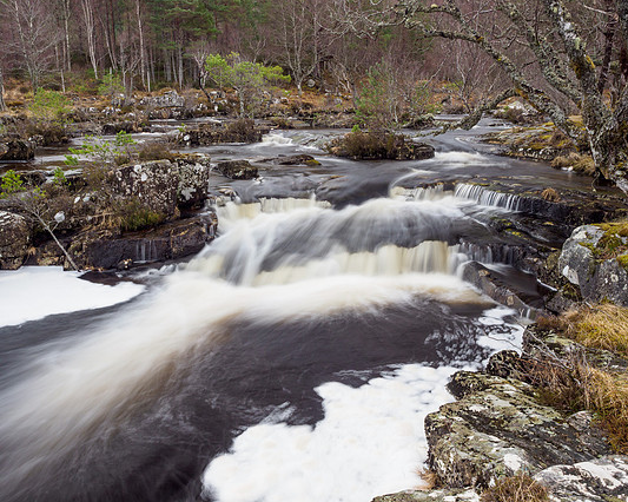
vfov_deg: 43.3
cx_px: 313
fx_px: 632
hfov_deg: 52.9
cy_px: 249
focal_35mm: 34
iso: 200
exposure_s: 2
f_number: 7.1
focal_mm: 16
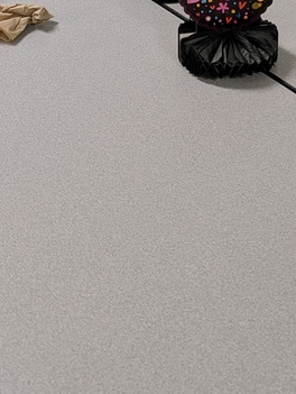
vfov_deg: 24.9
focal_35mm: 70
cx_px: 172
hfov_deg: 21.0
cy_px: -84
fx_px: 797
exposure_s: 1/30
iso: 35
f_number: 1.68
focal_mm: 6.9
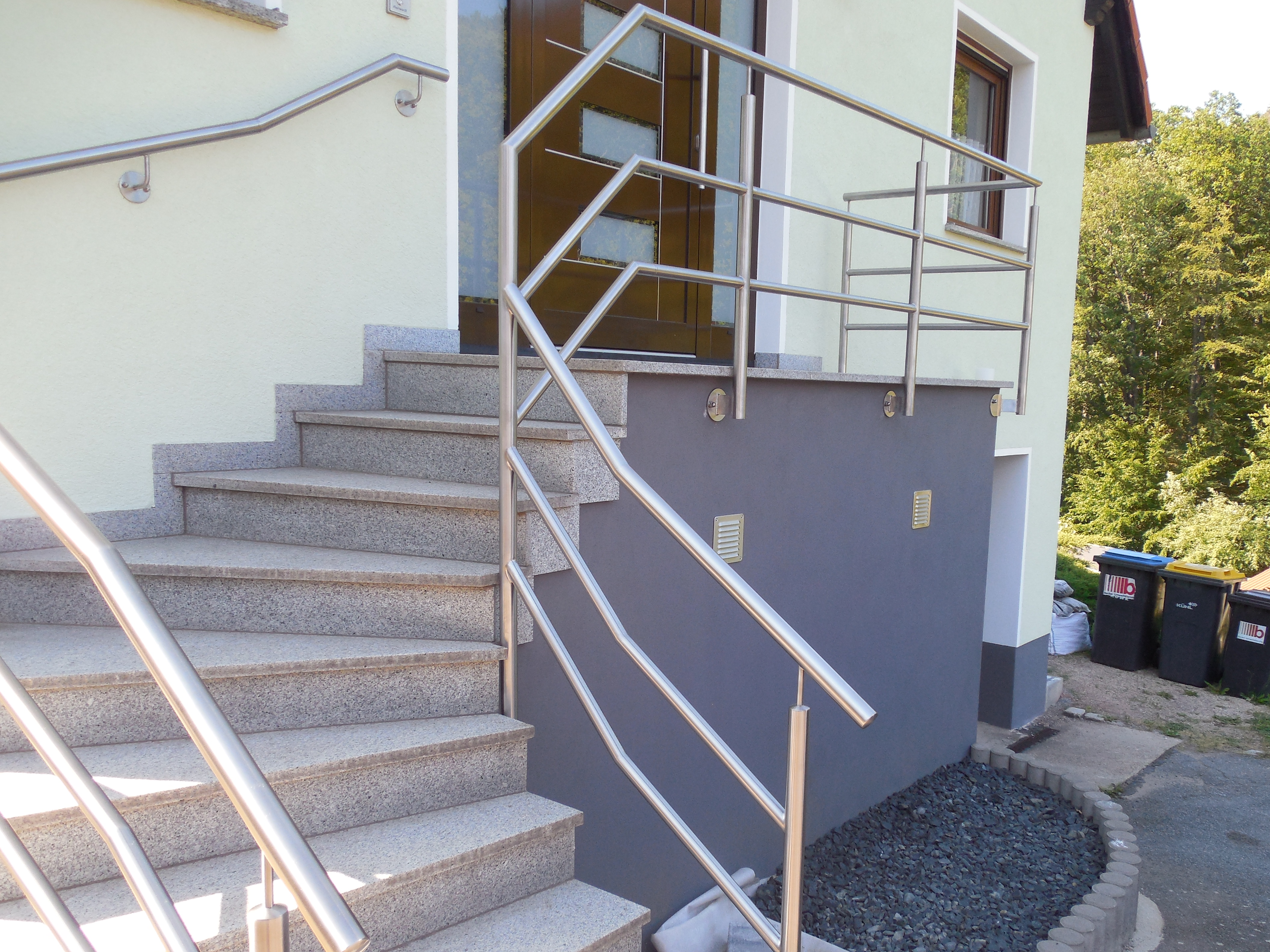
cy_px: 536
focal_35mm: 29
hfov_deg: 61.4
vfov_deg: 48.1
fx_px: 1064
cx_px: 732
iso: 125
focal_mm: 4.5
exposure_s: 1/200
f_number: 3.3
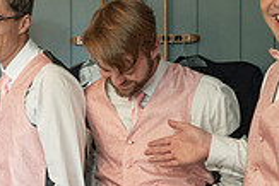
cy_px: 151
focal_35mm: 129
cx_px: -87
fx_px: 1001
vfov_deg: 10.6
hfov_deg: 15.1
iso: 2000
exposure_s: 1/100
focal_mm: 35
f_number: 5
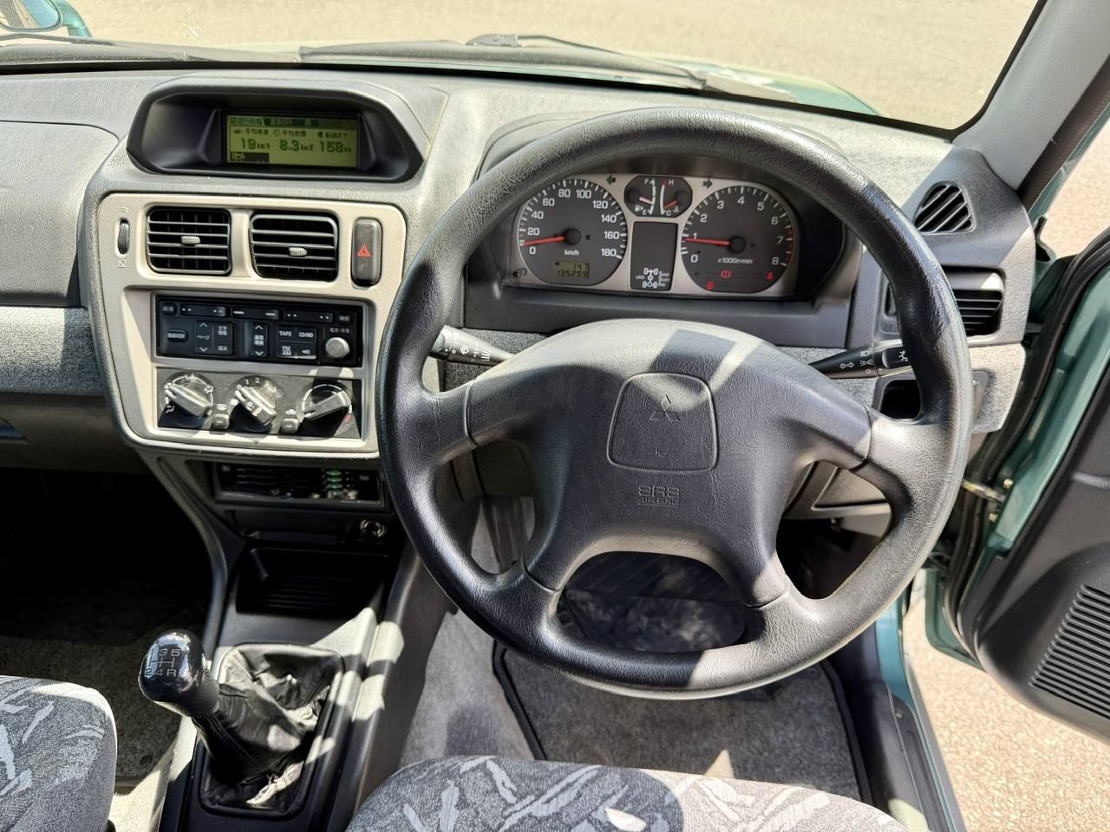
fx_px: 770
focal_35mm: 24
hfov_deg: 71.6
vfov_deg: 56.8
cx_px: 555
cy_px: 416
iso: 80
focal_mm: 6.76
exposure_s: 1/254
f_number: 1.78
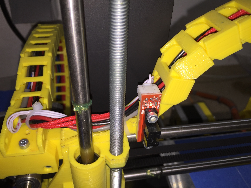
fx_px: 210
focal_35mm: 29
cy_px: 94
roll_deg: -3.7
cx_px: 126
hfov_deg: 61.7
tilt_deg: -36.4
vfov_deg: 48.2
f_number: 2.2
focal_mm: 4.15
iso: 32
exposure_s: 1/179
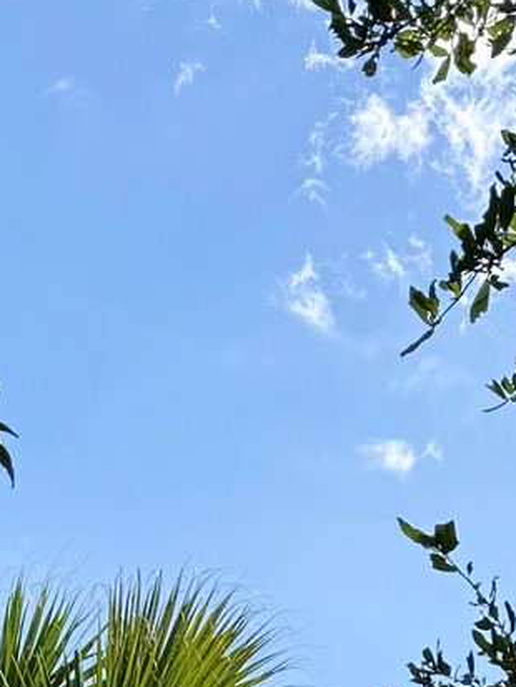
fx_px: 2364
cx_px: 102
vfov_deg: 13.5
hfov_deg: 12.4
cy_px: 1482
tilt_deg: +1.1
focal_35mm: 119
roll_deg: -1.3
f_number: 1.78
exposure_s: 1/2801
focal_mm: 6.76
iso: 80
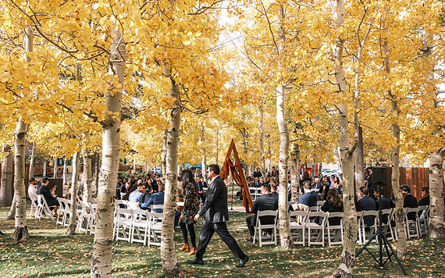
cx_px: 222
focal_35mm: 28
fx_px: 340
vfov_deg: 44.5
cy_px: 145
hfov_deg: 66.5
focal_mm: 18
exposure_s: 1/250
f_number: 3.6
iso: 160
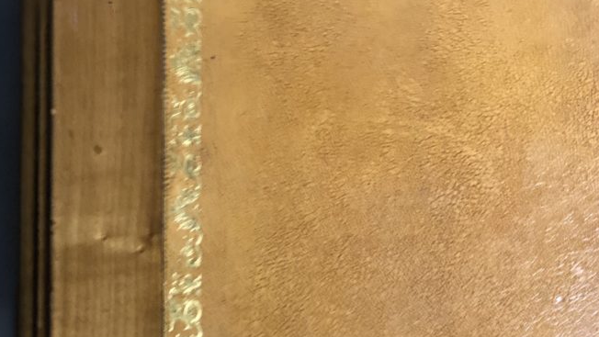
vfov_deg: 13.4
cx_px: 284
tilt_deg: -84.2
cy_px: 331
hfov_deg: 23.9
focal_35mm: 89
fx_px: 1414
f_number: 2.4
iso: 160
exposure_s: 1/25
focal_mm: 6
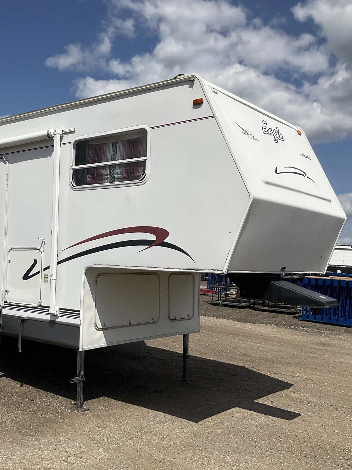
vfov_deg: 47.9
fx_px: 529
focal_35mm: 39
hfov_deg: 35.9
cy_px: 234
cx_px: 86
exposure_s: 1/4405
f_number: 1.8
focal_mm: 3
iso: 25
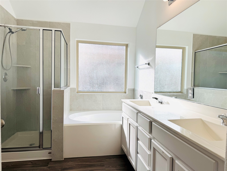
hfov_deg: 71.6
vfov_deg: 56.8
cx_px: 114
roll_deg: -0.7
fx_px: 157
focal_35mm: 24
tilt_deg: -3.2
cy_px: 86
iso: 80
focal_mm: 6.76
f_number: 1.78
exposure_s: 1/1818
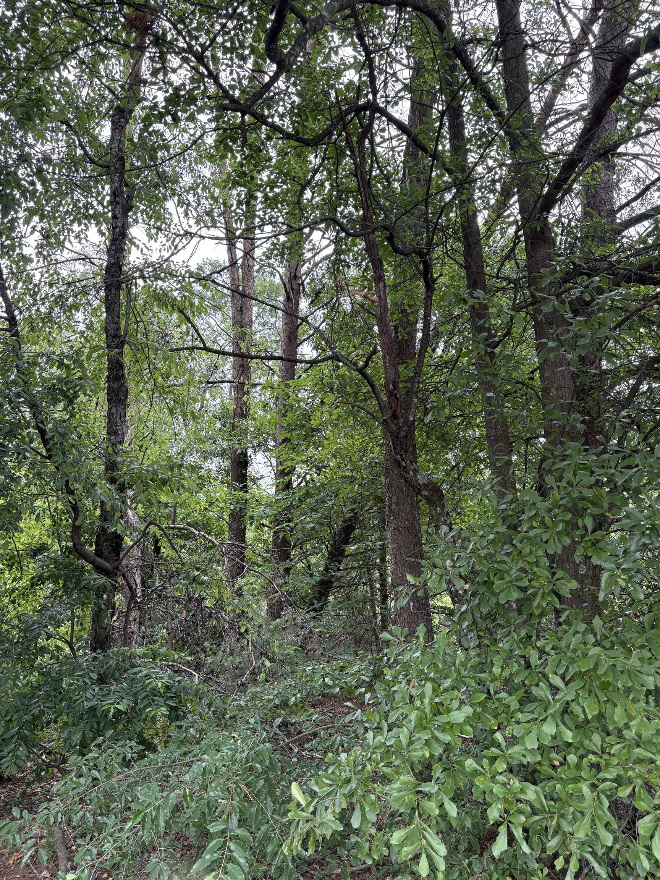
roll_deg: +3.4
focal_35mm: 26
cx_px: 330
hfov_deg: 53.1
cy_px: 440
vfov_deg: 67.3
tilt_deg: +12.5
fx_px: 661
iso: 64
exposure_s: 1/459
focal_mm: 5.96
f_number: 1.6
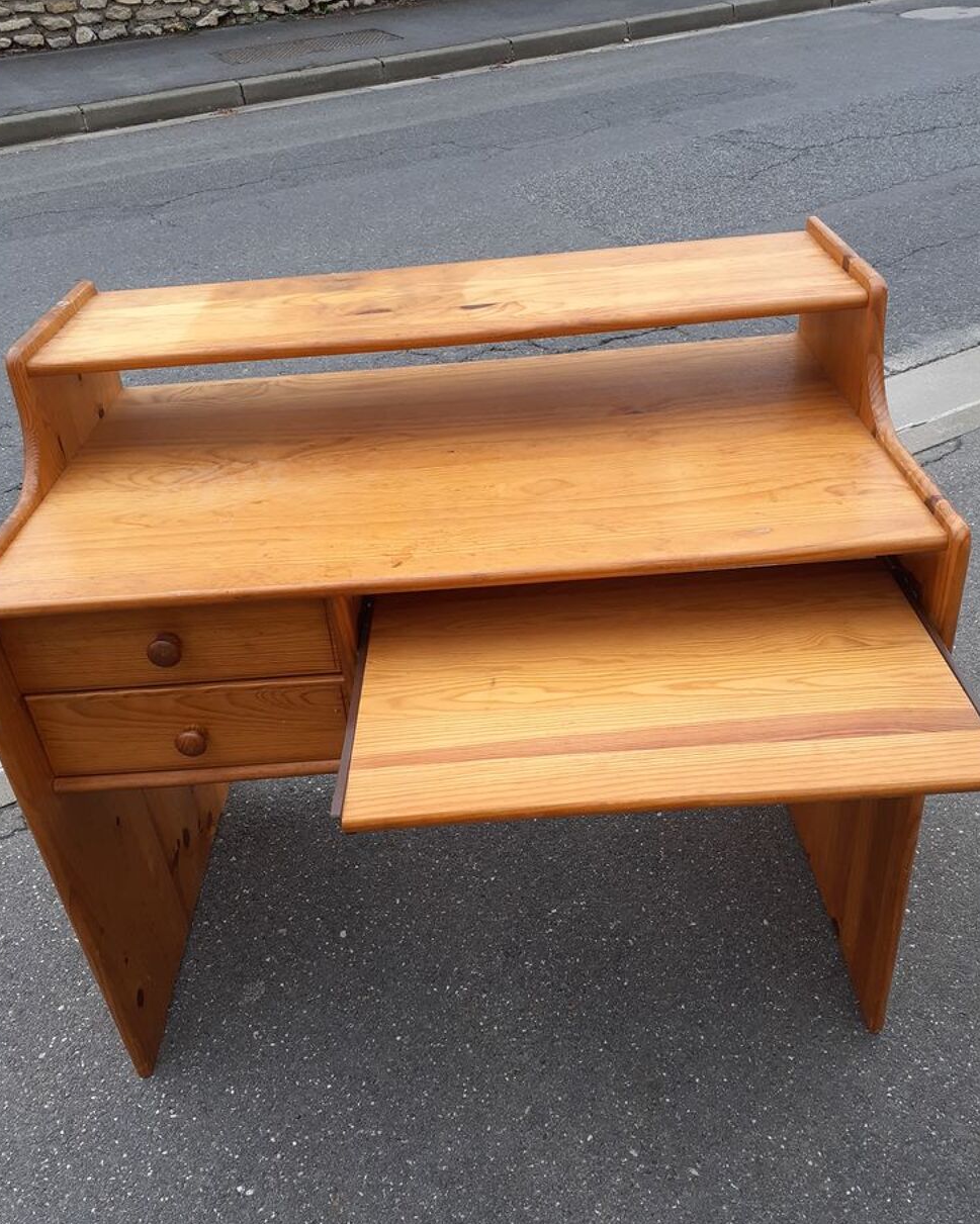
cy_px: 639
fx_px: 1051
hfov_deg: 50.0
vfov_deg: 60.4
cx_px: 492
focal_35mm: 29
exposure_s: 1/100
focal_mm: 3.6
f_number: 1.9
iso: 50
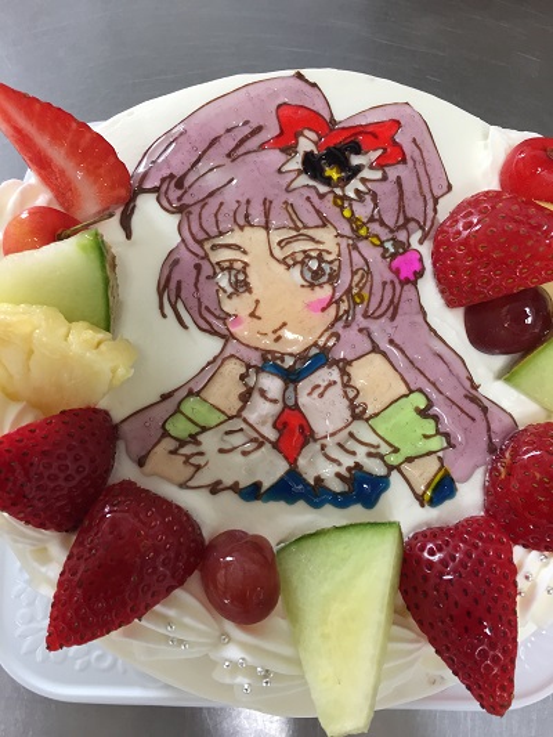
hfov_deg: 48.2
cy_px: 368
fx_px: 617
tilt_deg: -80.6
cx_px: 276
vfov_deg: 61.6
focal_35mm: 29
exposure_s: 1/30
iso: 64
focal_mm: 4.15
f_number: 2.2
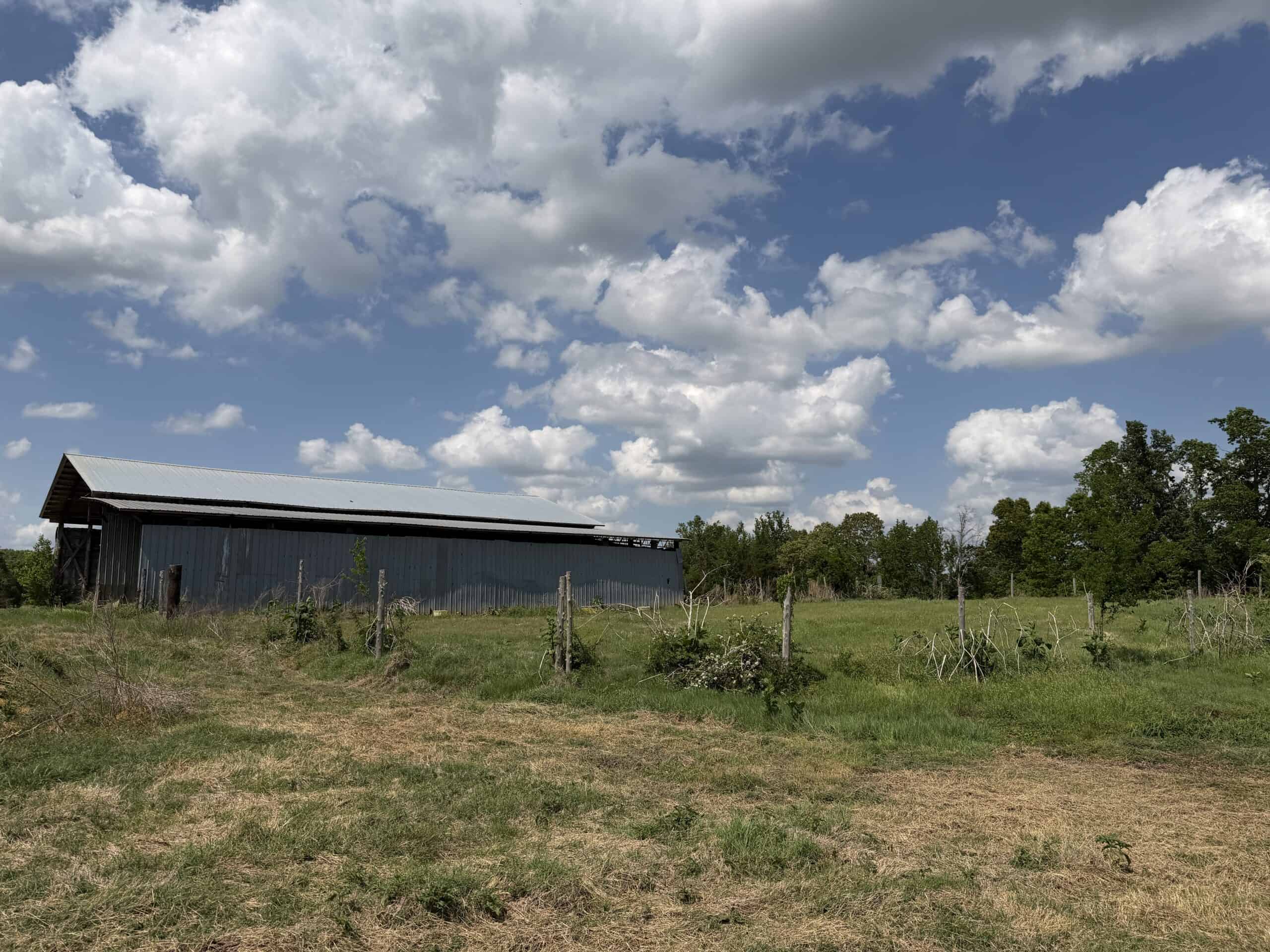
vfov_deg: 56.8
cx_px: 635
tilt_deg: +6.3
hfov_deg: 71.6
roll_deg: +4.4
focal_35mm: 24
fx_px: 881
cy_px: 476
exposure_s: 1/10309
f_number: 1.78
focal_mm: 6.76
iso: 80
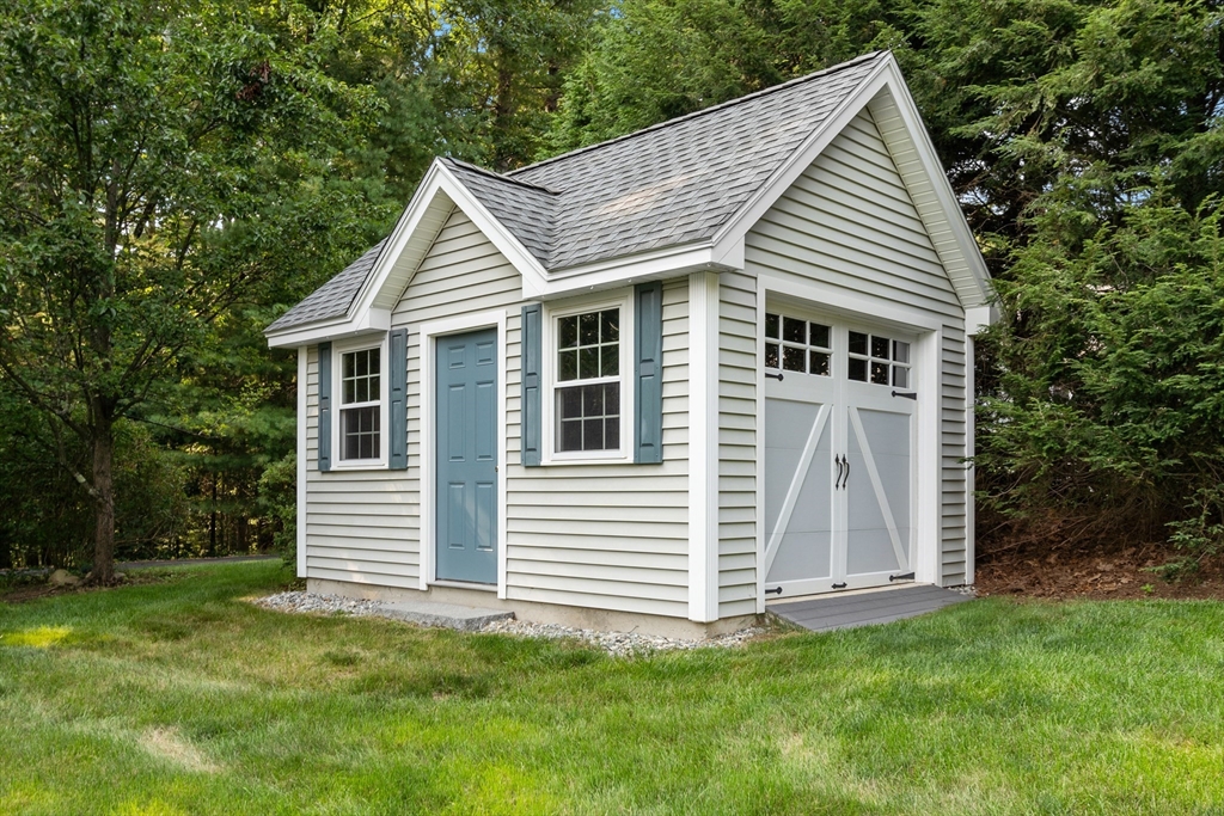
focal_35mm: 30
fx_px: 1020
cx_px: 612
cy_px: 408
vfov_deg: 43.6
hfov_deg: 61.9
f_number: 7.1
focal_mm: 20
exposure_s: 1/60
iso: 125
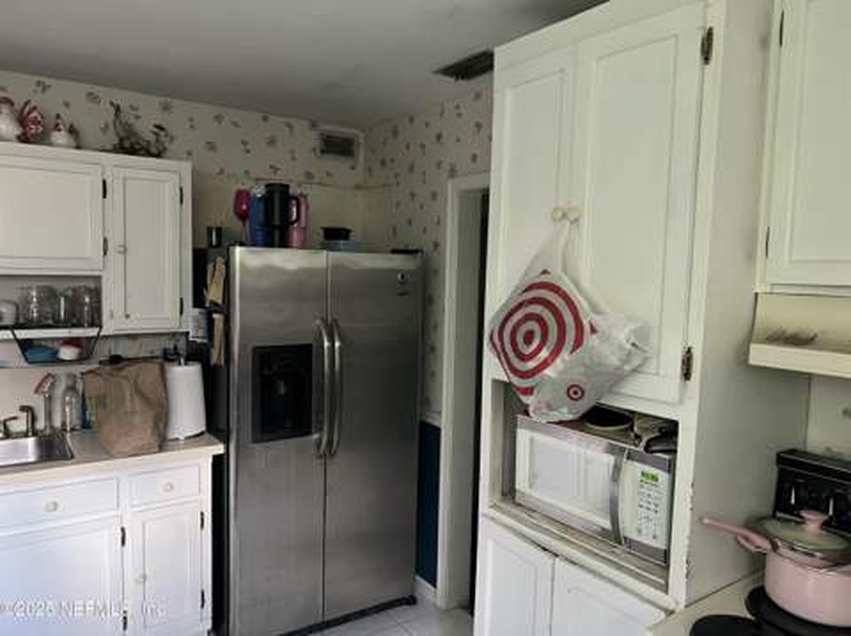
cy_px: 318
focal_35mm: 26
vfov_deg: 53.0
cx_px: 426
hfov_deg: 67.4
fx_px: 639
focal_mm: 5.7
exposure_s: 1/40
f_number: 1.5
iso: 500
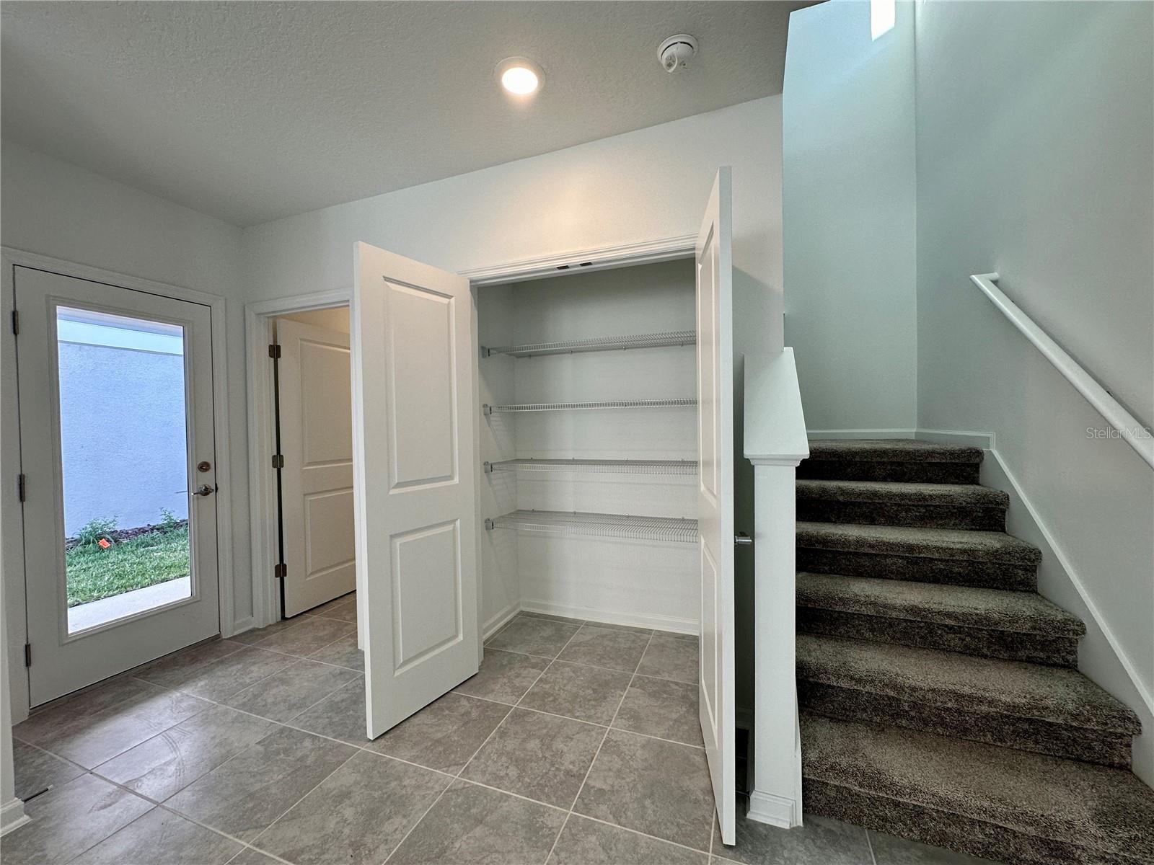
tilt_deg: -0.5
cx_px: 577
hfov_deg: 102.1
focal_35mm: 14
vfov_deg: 85.7
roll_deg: +0.7
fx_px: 467
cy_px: 432
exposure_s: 1/120
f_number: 2.2
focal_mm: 2.22
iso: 125
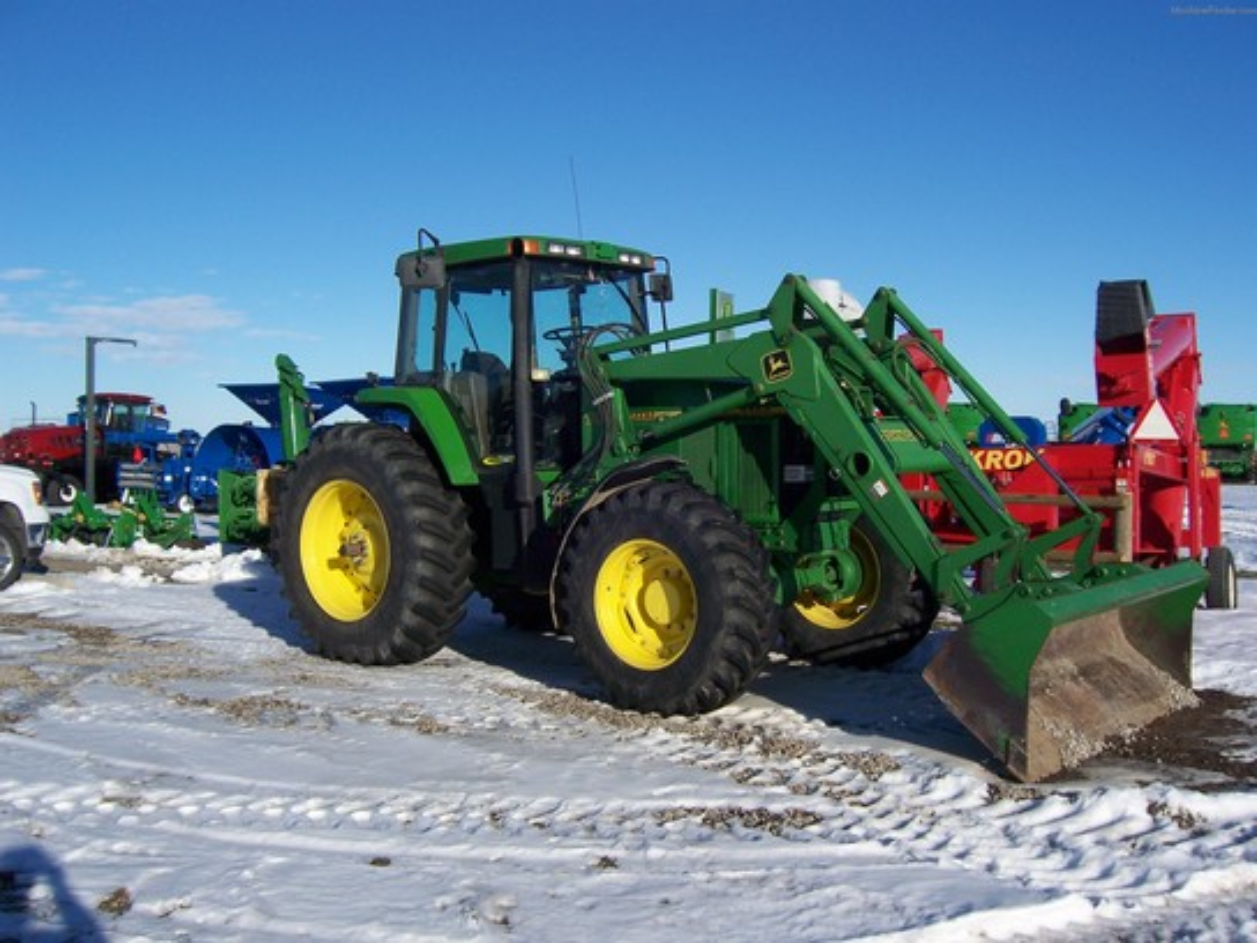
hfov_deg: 51.4
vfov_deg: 39.7
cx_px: 628
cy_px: 472
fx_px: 1307
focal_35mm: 36
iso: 80
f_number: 4.5
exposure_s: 1/800
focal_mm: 6.2
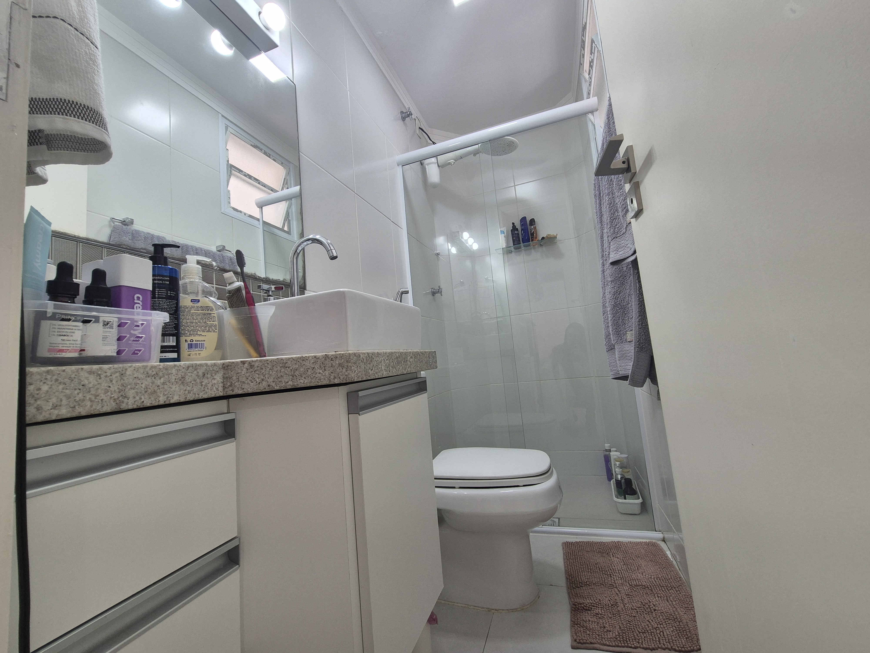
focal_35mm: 13
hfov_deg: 106.2
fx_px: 327
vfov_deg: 89.9
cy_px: 326
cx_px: 435
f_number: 2.2
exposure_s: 1/90
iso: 64
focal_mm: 2.2
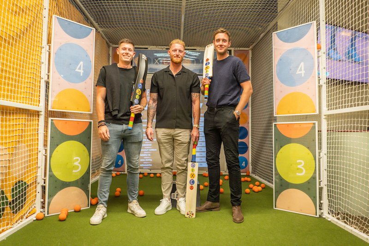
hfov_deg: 65.5
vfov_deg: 46.4
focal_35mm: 28
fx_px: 287
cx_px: 184
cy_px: 123
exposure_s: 1/160
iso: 800
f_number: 2
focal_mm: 28
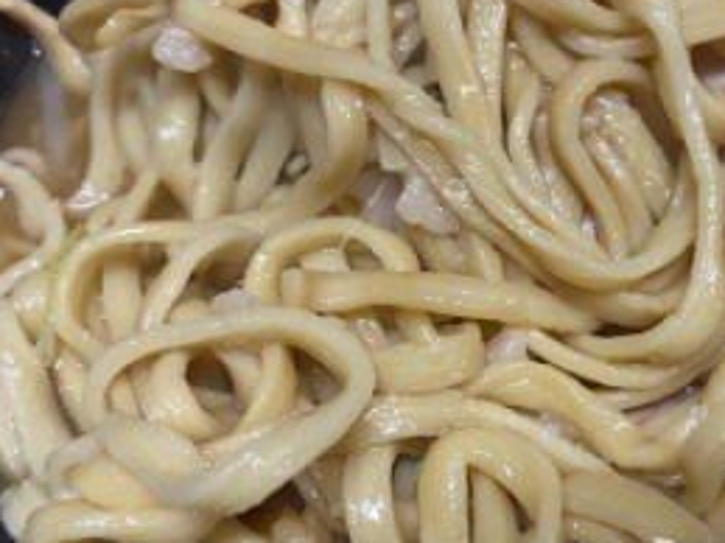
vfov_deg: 32.2
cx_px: 529
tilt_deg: -50.2
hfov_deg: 41.1
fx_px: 942
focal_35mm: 45
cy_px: 274
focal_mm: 4.25
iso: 160
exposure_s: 1/60
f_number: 1.8
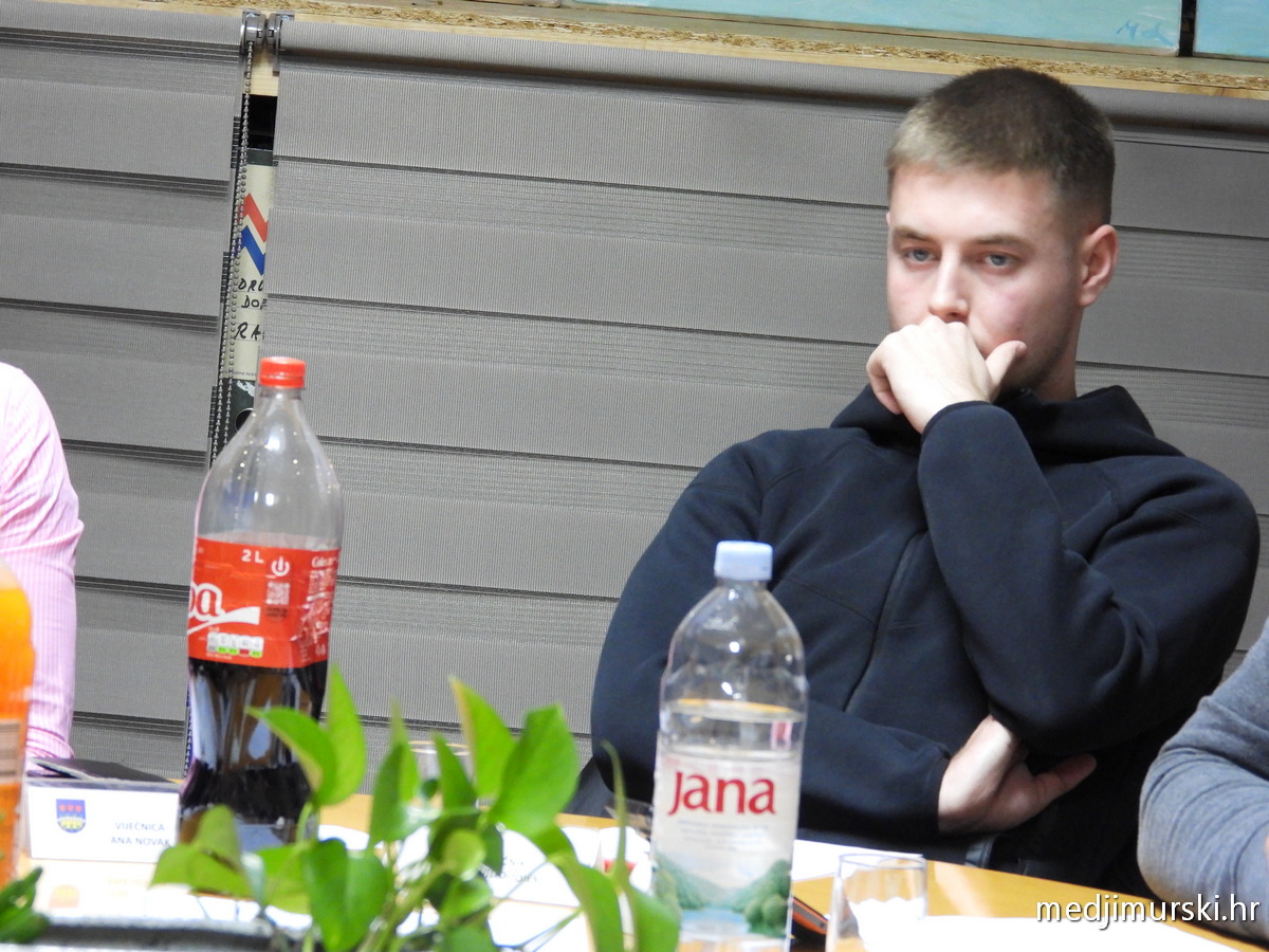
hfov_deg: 7.8
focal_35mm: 255
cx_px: 634
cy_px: 476
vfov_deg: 5.8
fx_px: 9348
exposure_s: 1/15
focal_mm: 45.8
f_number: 4.5
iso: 800
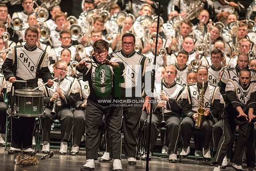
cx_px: 128
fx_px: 2134
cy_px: 86
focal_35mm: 300
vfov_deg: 4.6
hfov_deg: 6.9
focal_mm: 300
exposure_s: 1/500
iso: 4000
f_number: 2.8
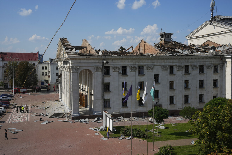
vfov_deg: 31.9
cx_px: 116
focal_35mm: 42
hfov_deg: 46.4
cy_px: 78
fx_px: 271
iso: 250
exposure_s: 1/1000
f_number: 9
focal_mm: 42
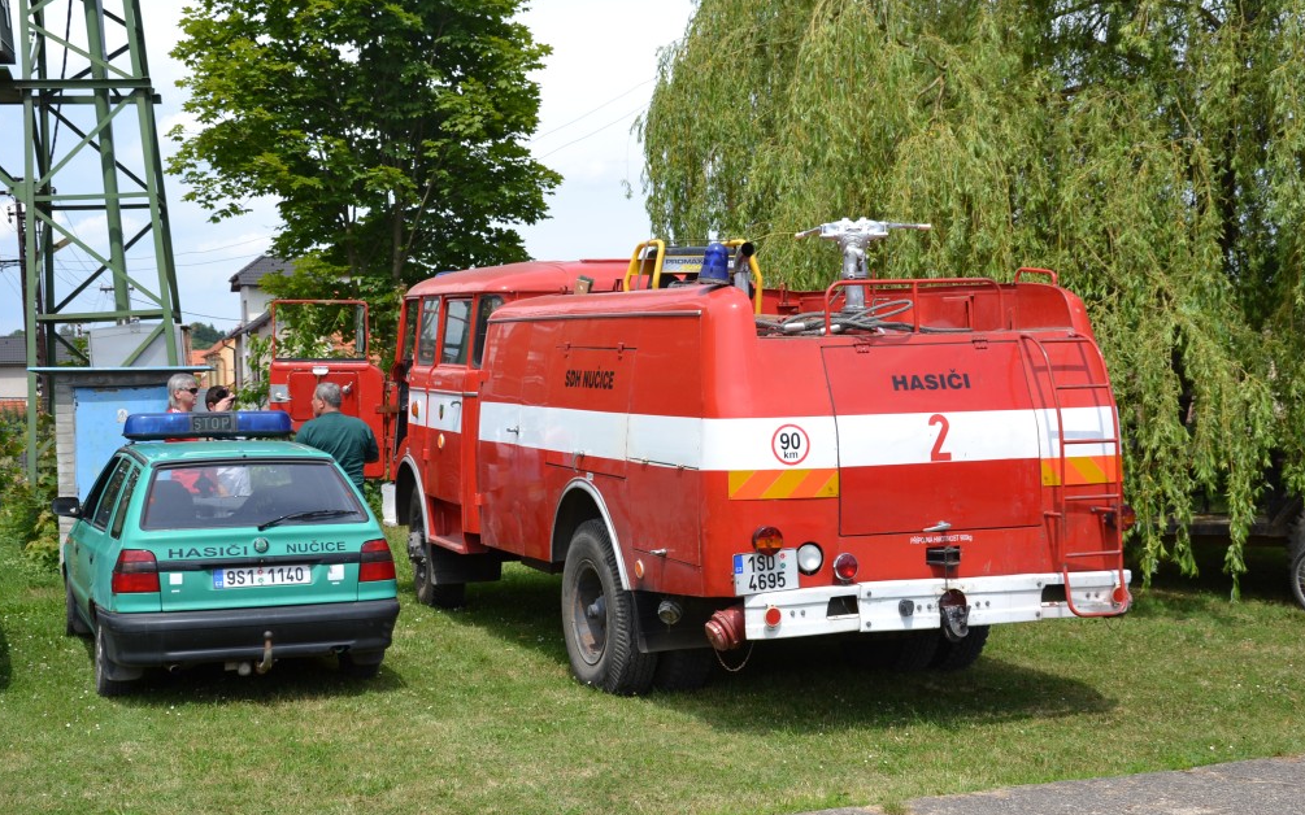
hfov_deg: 37.2
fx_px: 1939
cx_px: 649
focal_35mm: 55
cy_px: 417
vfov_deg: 23.8
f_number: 8
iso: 100
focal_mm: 35
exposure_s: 1/250
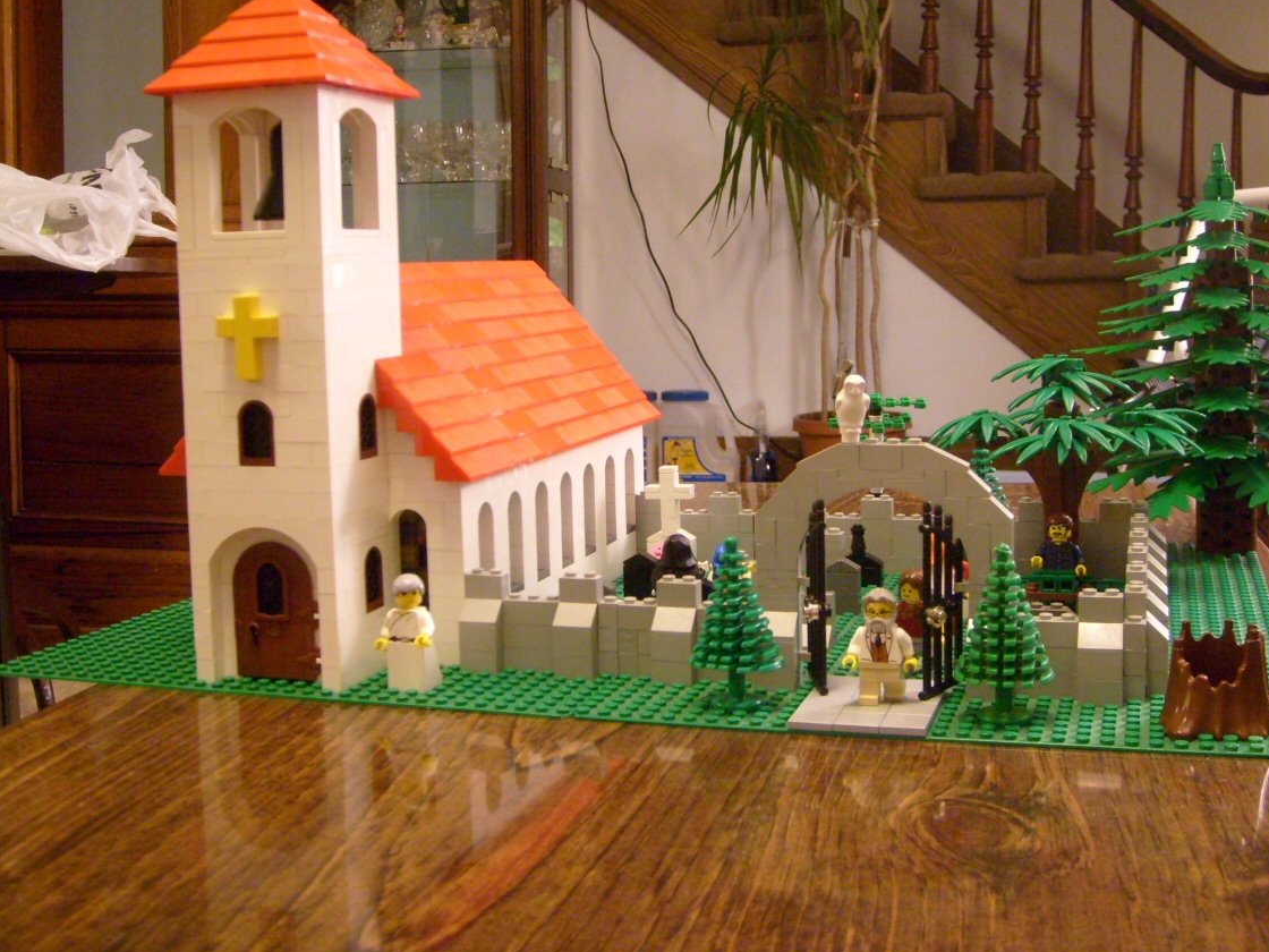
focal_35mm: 44
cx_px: 670
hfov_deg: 42.9
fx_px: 1613
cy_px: 360
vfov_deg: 32.7
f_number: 2.8
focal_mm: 5.8
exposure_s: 1/4
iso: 200
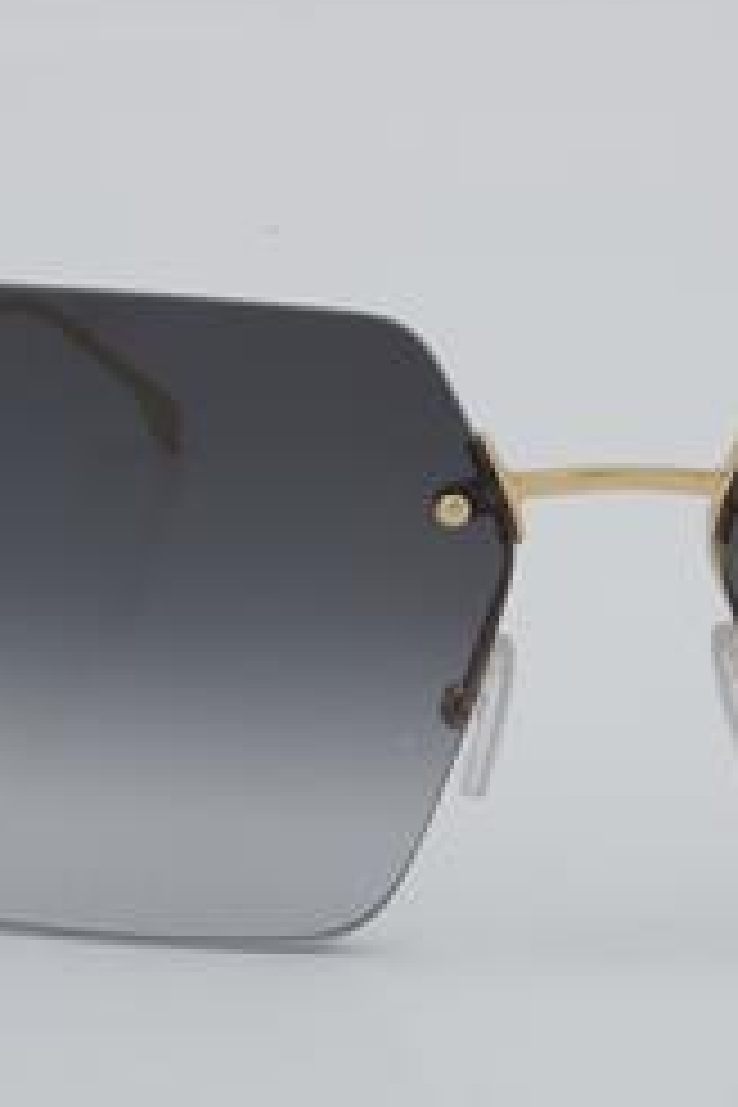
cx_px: 603
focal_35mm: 134
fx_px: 4114
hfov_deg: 10.2
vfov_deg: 15.3
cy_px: 567
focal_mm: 55
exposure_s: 1/4
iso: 100
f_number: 32
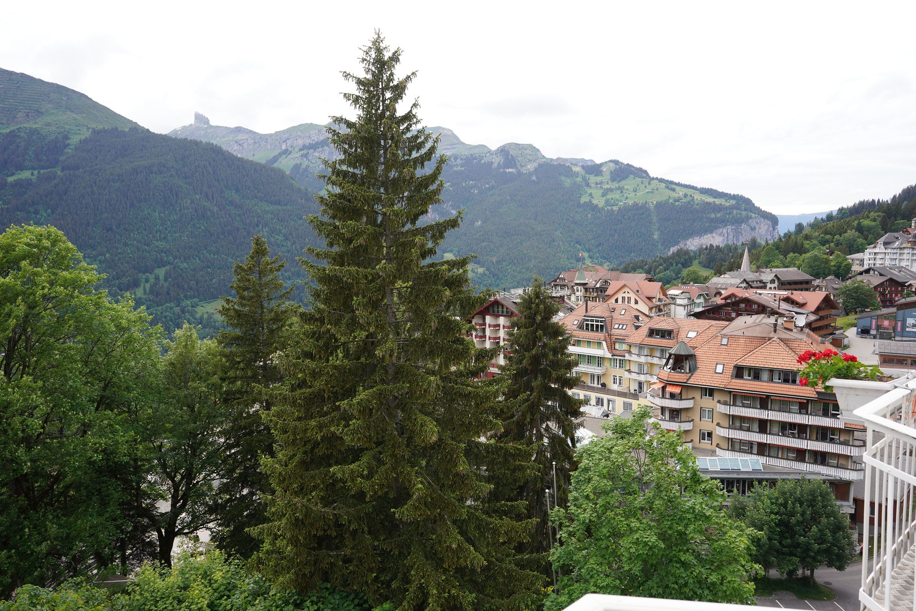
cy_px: 306
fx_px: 611
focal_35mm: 24
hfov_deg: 73.7
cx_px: 458
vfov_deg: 53.1
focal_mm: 24
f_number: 5
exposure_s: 1/100
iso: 100
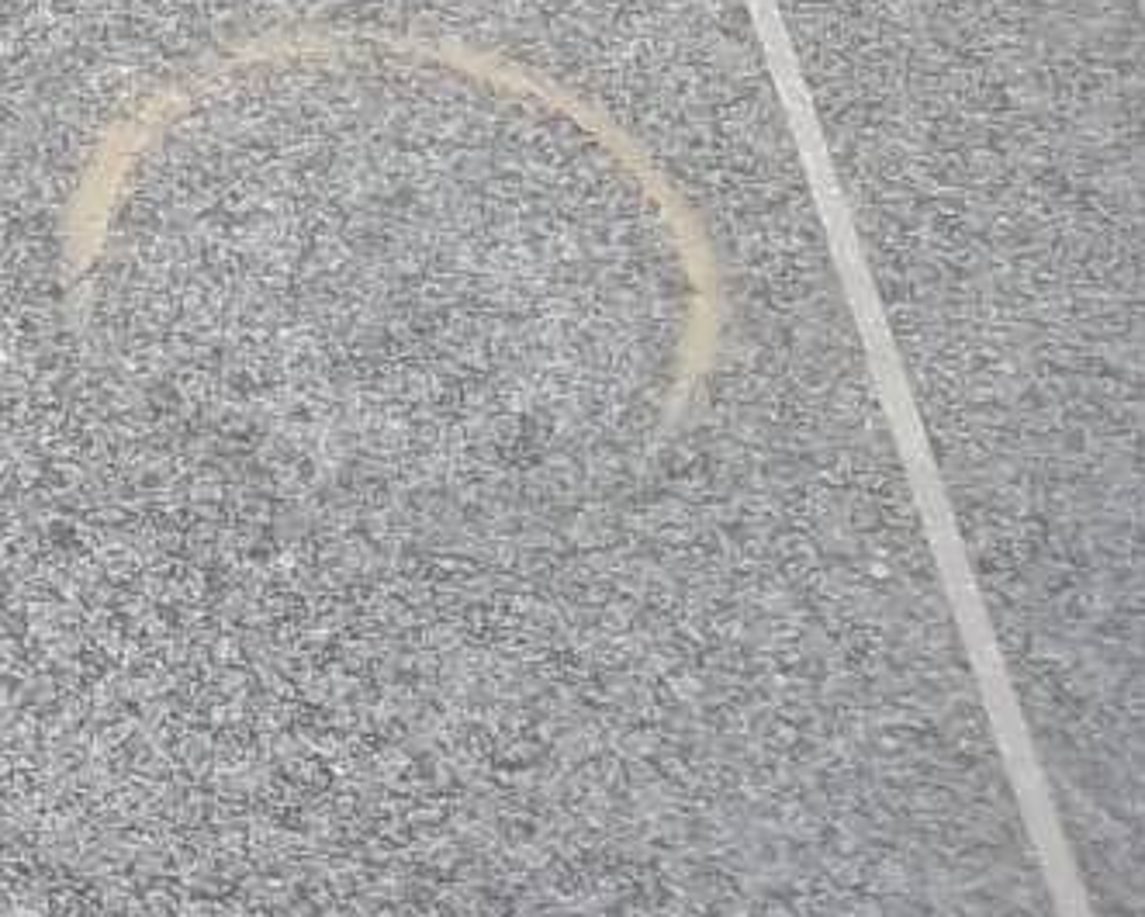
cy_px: -505
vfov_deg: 8.5
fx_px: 6000
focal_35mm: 177
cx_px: -861
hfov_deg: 10.3
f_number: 3.6
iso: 80
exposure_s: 1/400
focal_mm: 8.8
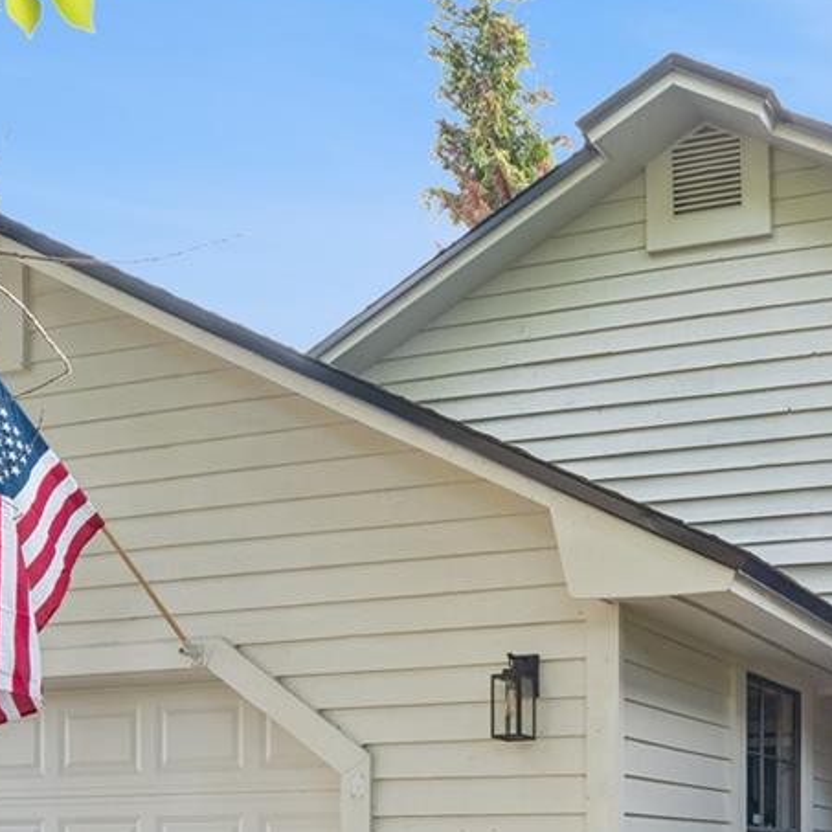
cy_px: 865
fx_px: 1305
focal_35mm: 48
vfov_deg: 32.1
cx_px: 795
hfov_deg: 33.0
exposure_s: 1/40
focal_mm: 16
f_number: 10
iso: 400
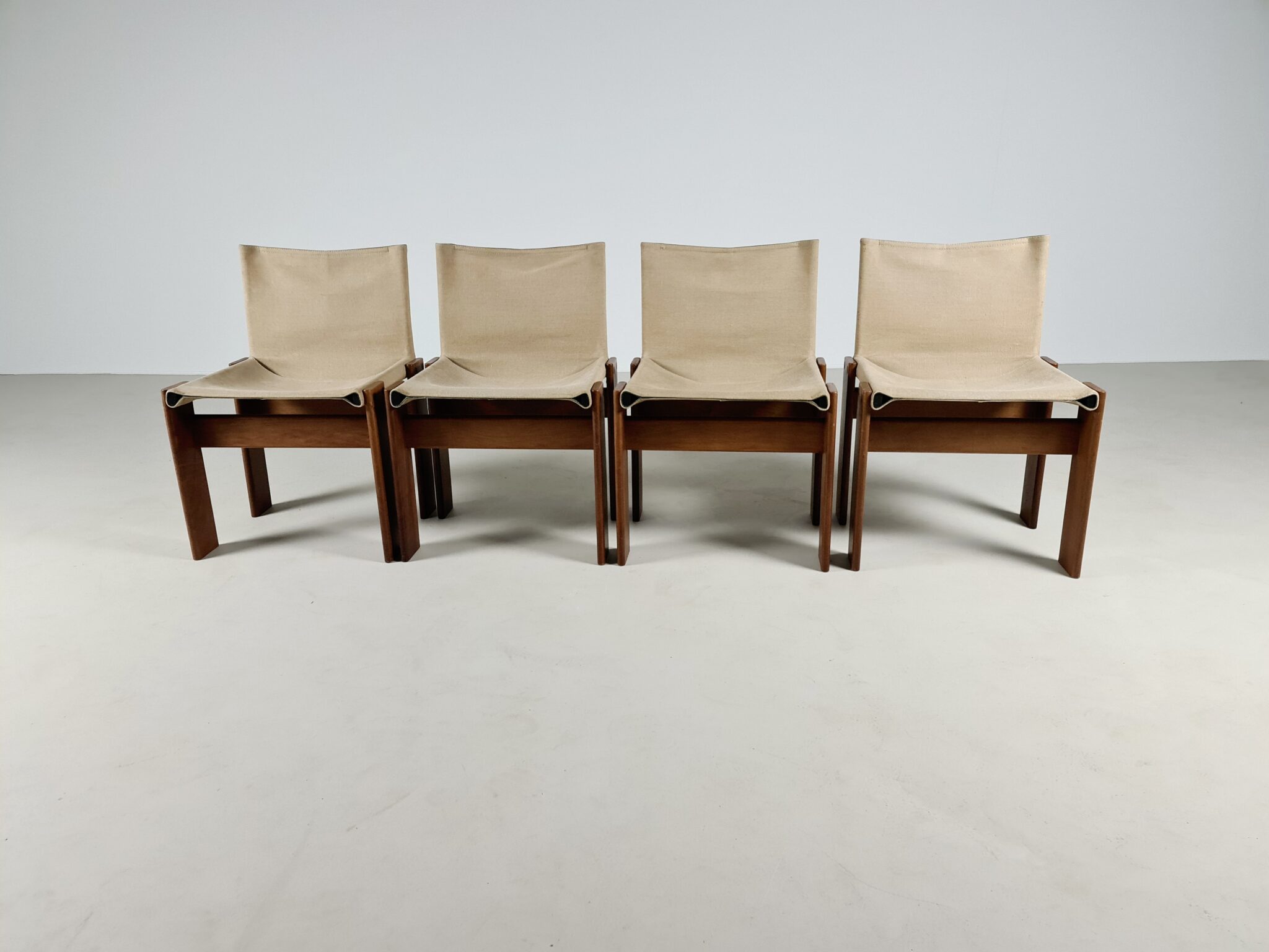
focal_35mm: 25
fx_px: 916
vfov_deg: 54.9
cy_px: 476
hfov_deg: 69.4
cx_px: 634
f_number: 1.8
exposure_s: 1/100
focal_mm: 7
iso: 320
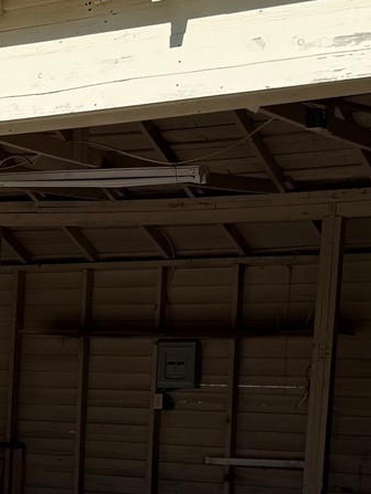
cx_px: -134
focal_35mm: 103
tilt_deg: -1.7
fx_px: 1470
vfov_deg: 18.9
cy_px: 397
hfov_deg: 13.8
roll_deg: -0.2
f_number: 1.78
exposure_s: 1/5319
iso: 80
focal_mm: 6.76
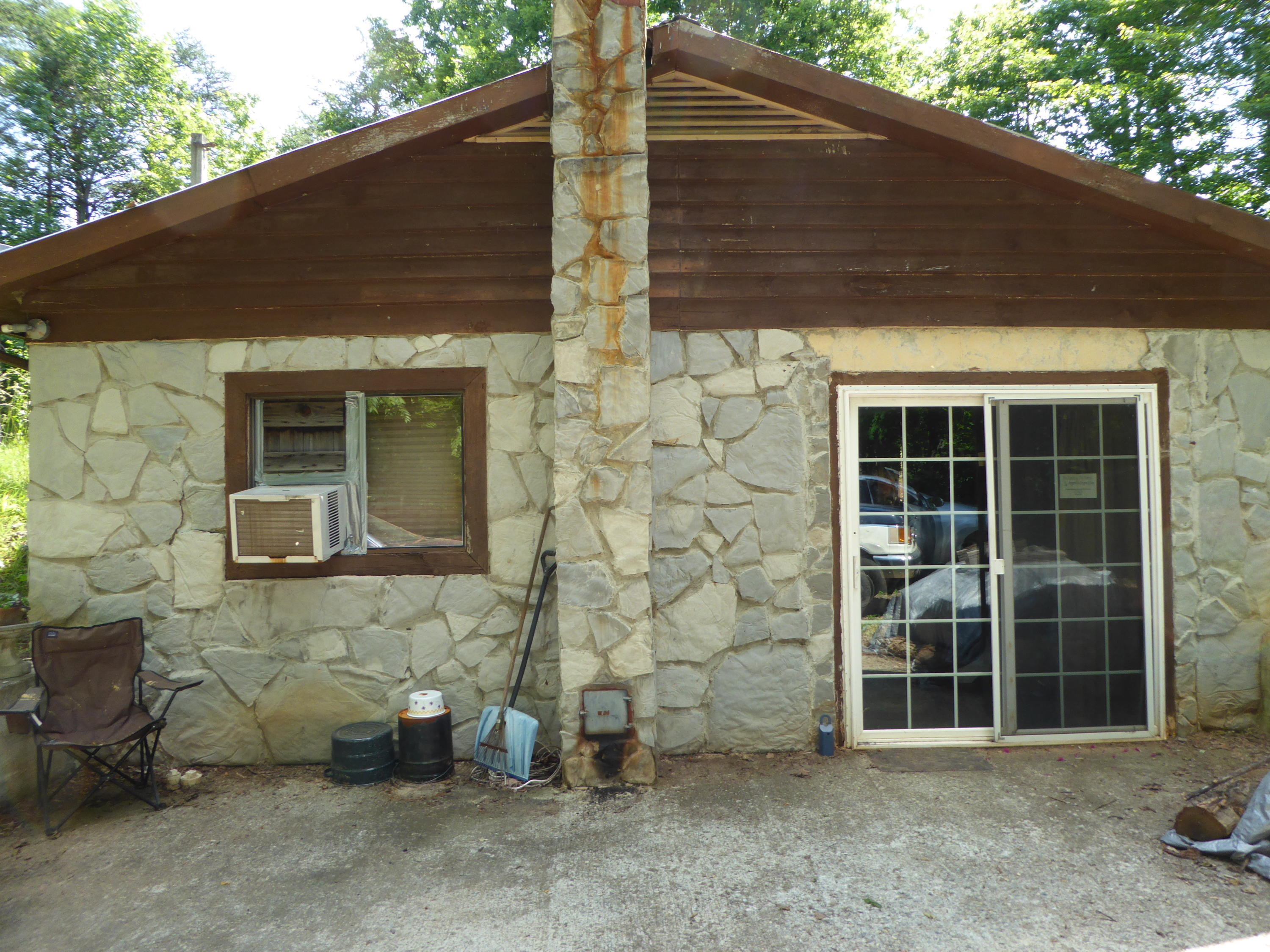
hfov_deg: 71.6
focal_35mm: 24
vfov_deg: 56.8
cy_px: 476
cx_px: 635
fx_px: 881
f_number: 3.3
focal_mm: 4.3
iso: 100
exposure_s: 1/125
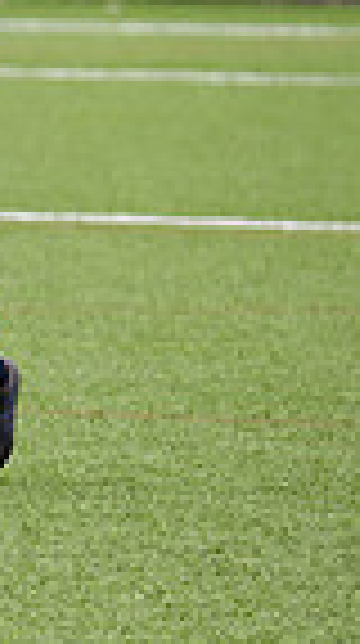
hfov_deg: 1.1
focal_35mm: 1147
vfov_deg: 1.9
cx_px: -882
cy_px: 212
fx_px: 19546
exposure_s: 1/2000
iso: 1000
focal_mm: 270
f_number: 5.6
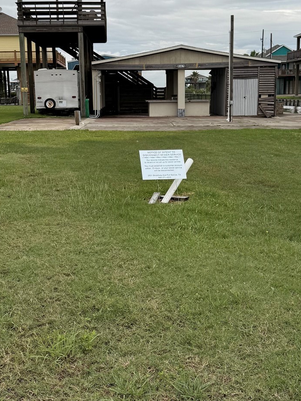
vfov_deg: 36.2
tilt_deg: -11.1
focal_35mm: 53
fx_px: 614
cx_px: 140
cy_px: 205
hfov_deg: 27.5
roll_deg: -0.3
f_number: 1.78
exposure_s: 1/5714
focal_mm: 6.76
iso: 80
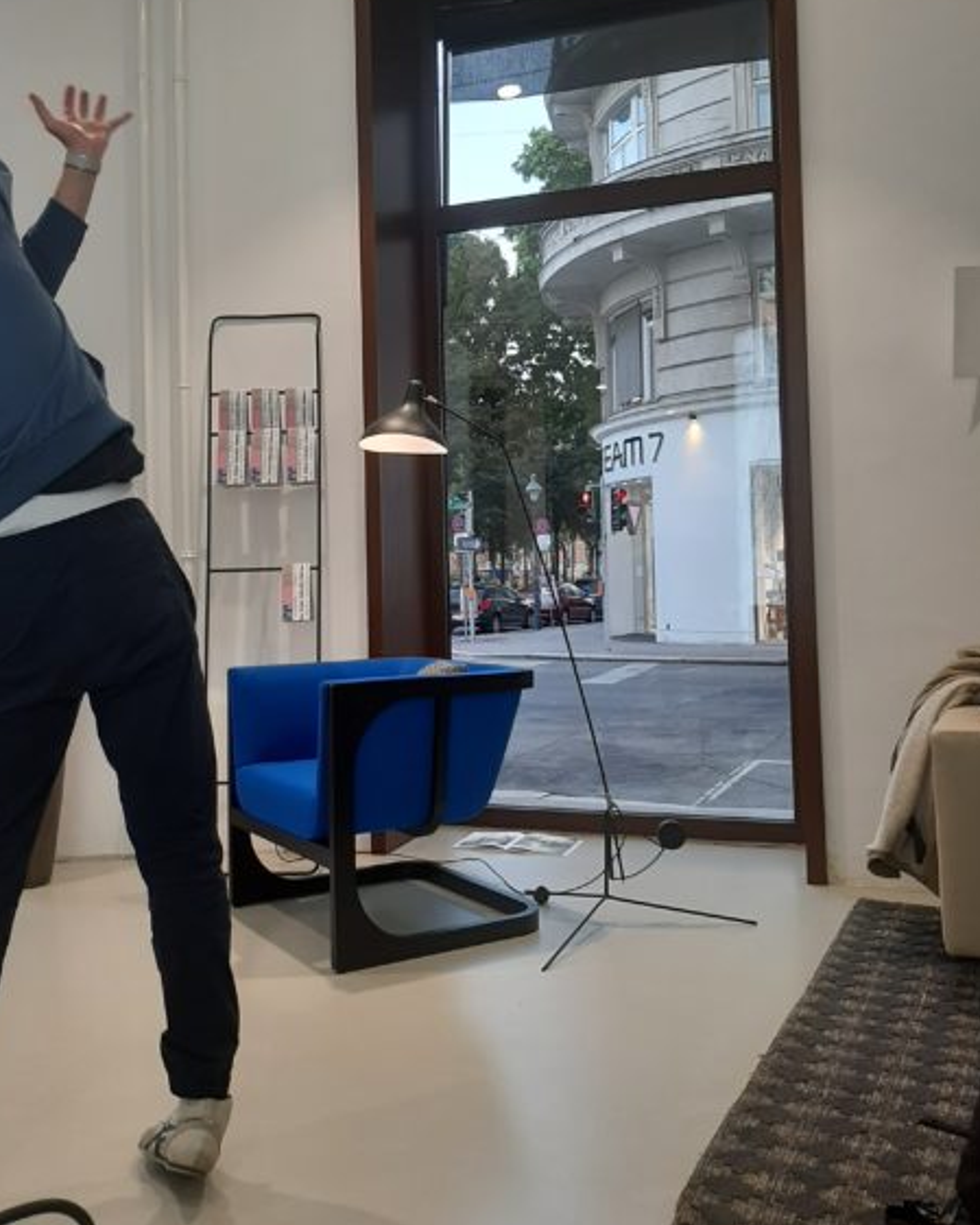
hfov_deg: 44.4
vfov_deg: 54.0
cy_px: 525
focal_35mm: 33
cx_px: 416
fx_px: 1196
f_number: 1.7
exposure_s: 1/100
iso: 80
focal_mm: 3.93
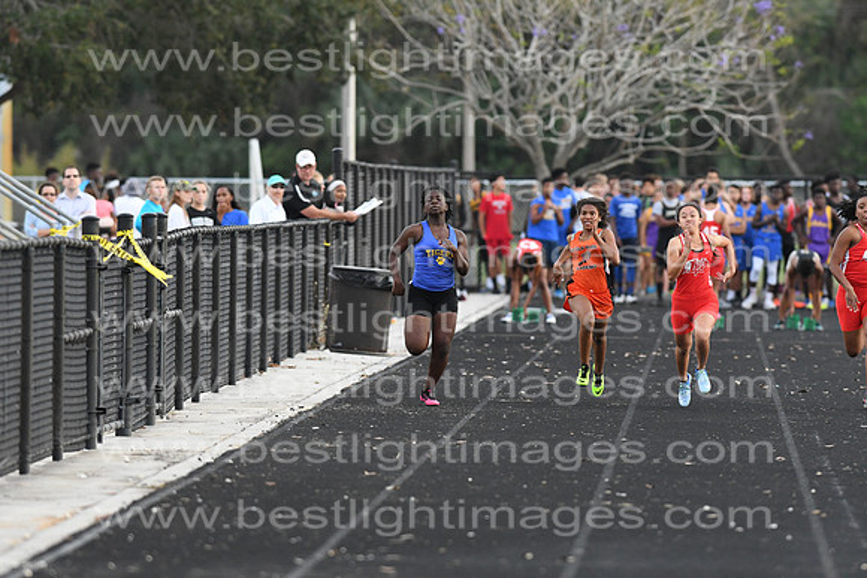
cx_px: 434
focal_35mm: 450
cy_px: 289
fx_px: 10840
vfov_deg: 3.1
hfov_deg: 4.6
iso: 2000
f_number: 4
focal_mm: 300
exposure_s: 1/1600
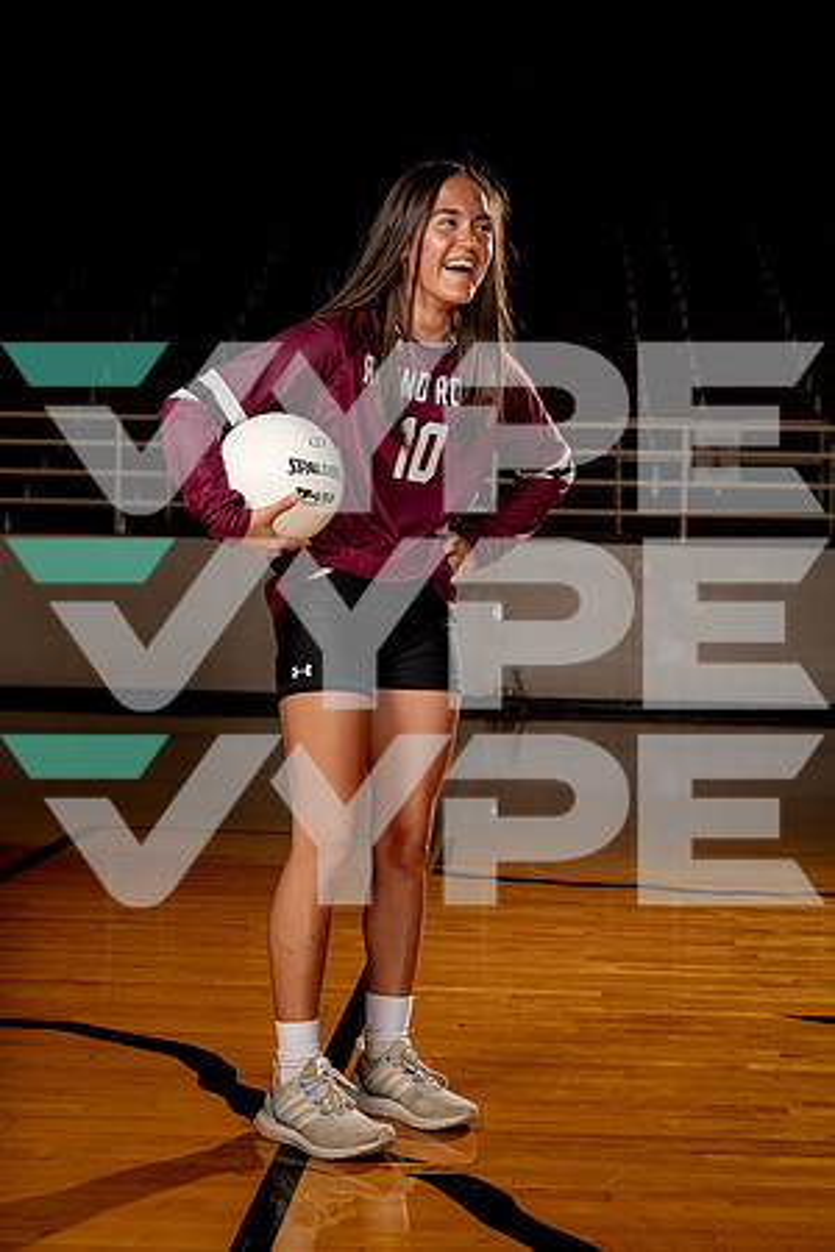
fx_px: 2018
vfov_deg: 34.5
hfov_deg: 23.4
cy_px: 626
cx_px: 418
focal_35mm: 58
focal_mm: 58
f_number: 5.6
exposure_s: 1/250
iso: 100
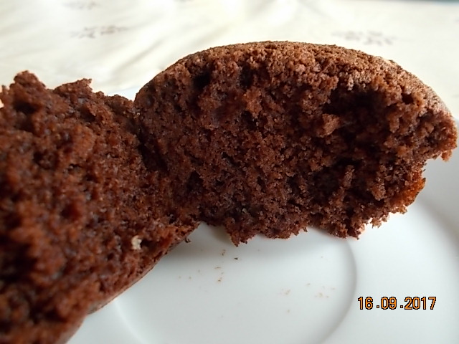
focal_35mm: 30
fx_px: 398
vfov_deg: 46.8
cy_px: 172
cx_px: 230
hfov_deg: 60.0
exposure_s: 1/25
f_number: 3.4
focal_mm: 5.3
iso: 160
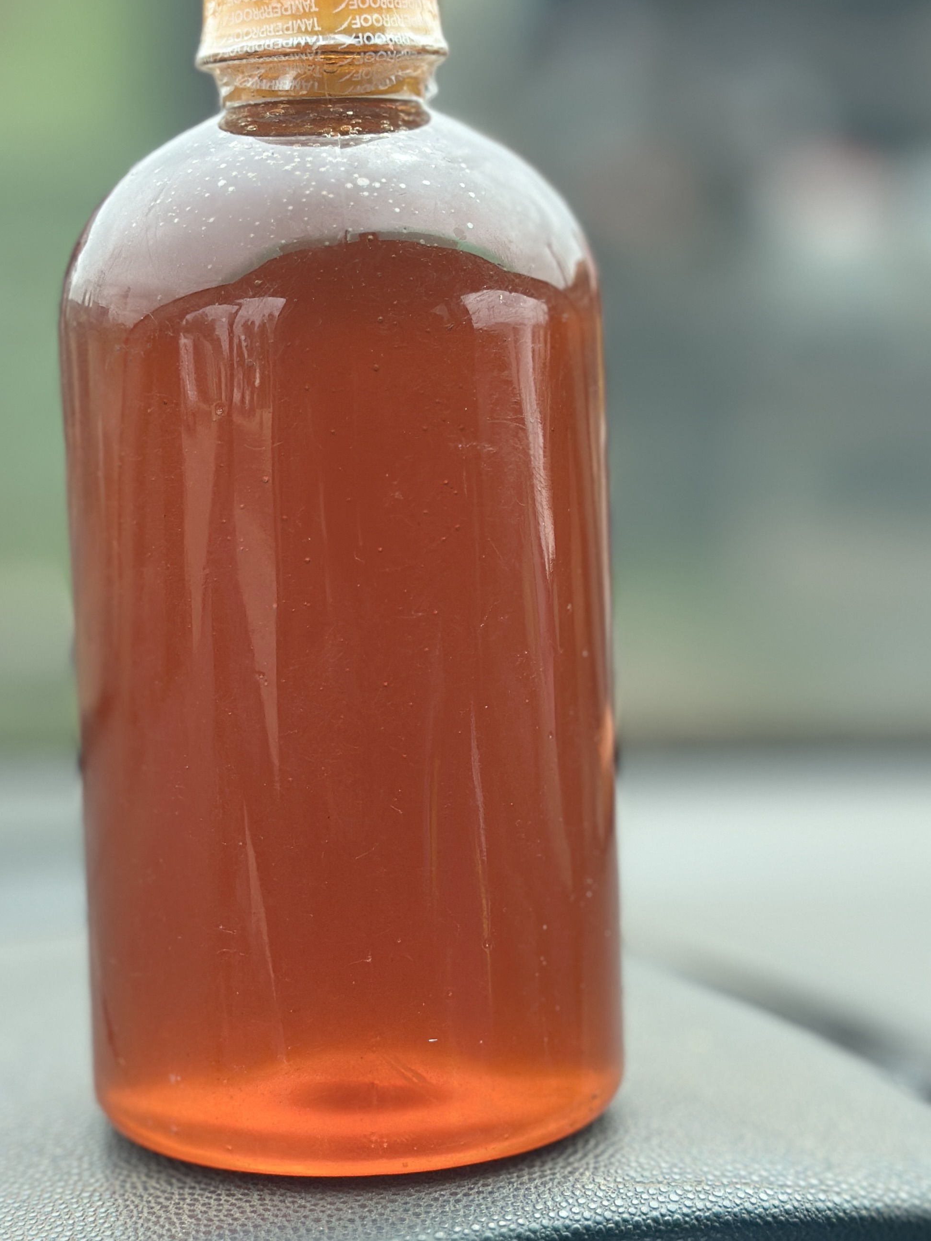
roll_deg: -2.8
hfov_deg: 19.6
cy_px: 627
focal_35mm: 75
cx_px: 372
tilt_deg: -9.3
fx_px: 2690
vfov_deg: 26.0
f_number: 1.78
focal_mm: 6.86
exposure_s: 1/1357
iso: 80
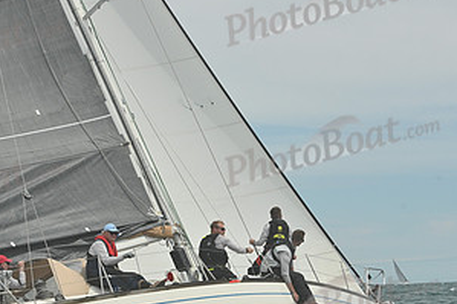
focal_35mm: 136
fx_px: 1725
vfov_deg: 10.0
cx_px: 147
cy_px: 248
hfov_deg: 15.1
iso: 320
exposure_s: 1/1250
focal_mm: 70
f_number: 10
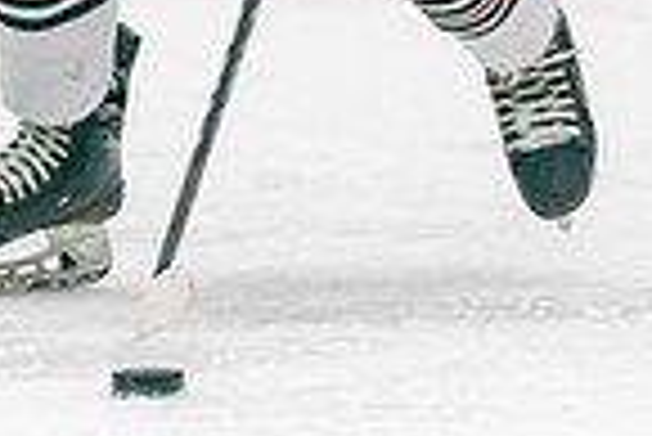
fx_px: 19670
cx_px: 308
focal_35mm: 1085
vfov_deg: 1.3
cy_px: -218
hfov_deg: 1.9
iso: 3200
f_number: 2.8
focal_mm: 200
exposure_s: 1/1250
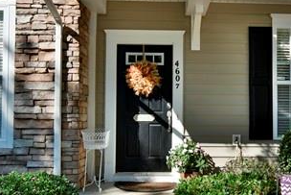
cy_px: 109
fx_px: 332
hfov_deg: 47.1
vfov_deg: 32.6
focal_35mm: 41
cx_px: 171
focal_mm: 13
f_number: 3.5
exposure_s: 1/800
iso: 100
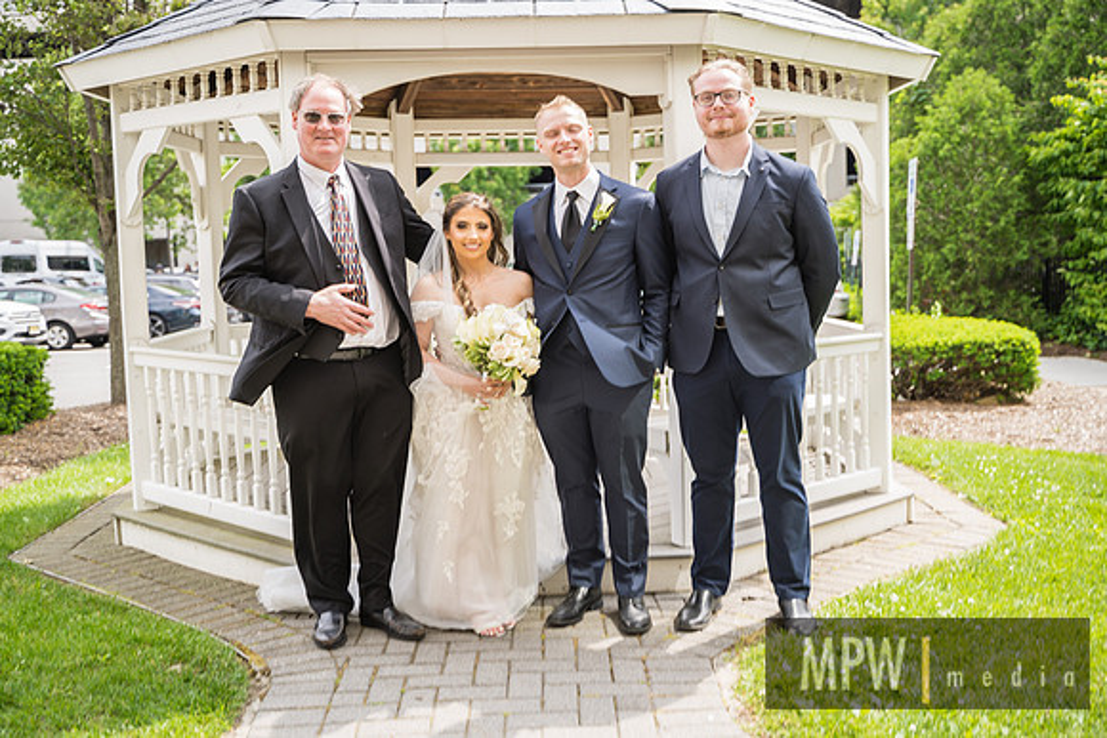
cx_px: 554
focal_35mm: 41
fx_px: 1261
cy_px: 369
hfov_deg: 47.4
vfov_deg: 32.6
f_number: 2.8
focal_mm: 41
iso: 100
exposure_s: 1/320
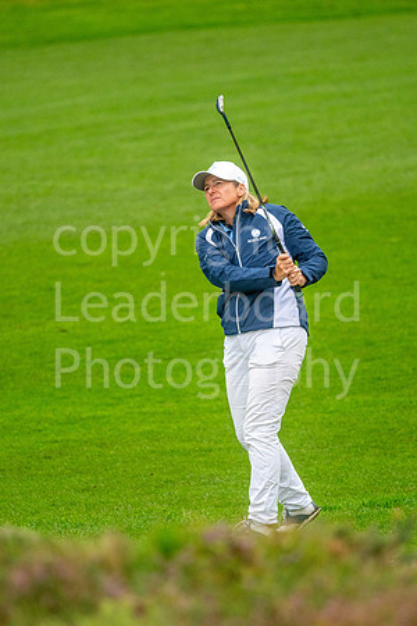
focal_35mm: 450
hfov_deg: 3.1
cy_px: 313
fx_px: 7818
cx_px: 208
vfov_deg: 4.6
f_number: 4
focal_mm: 300
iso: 800
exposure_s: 1/2500
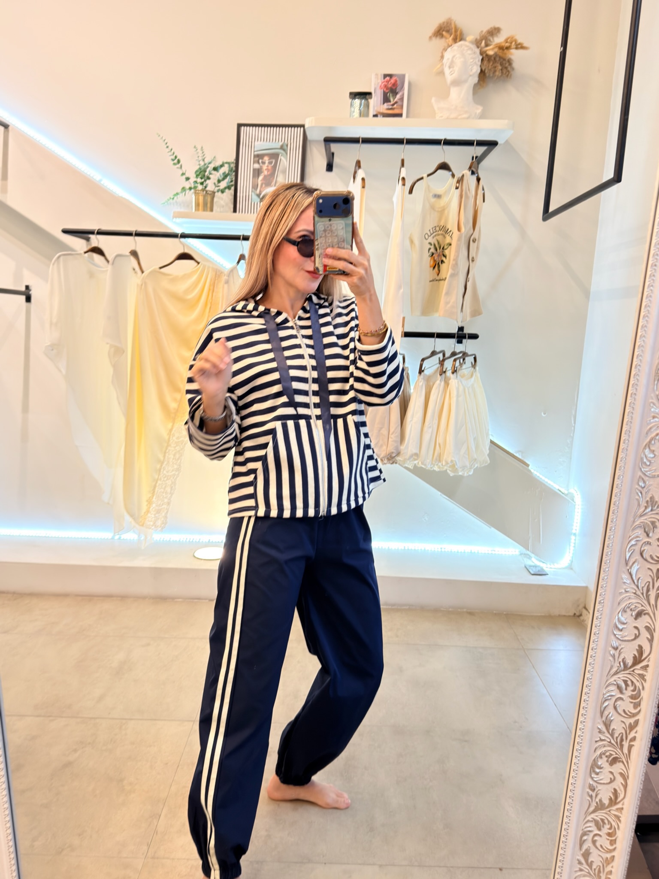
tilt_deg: -24.9
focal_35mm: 28
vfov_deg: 63.4
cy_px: 440
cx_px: 330
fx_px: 711
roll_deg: -2.7
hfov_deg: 49.7
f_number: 1.78
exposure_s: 1/60
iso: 160
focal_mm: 6.76
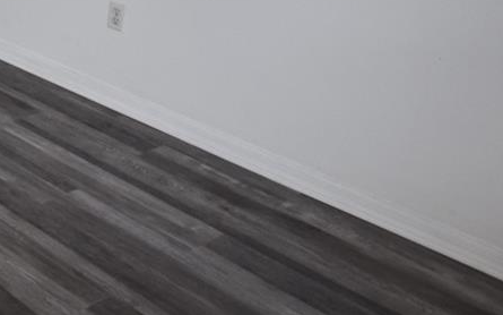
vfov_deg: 20.6
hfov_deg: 26.5
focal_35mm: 55
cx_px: -255
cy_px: -138
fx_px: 754
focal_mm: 10
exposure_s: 1/125
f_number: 5.6
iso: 800
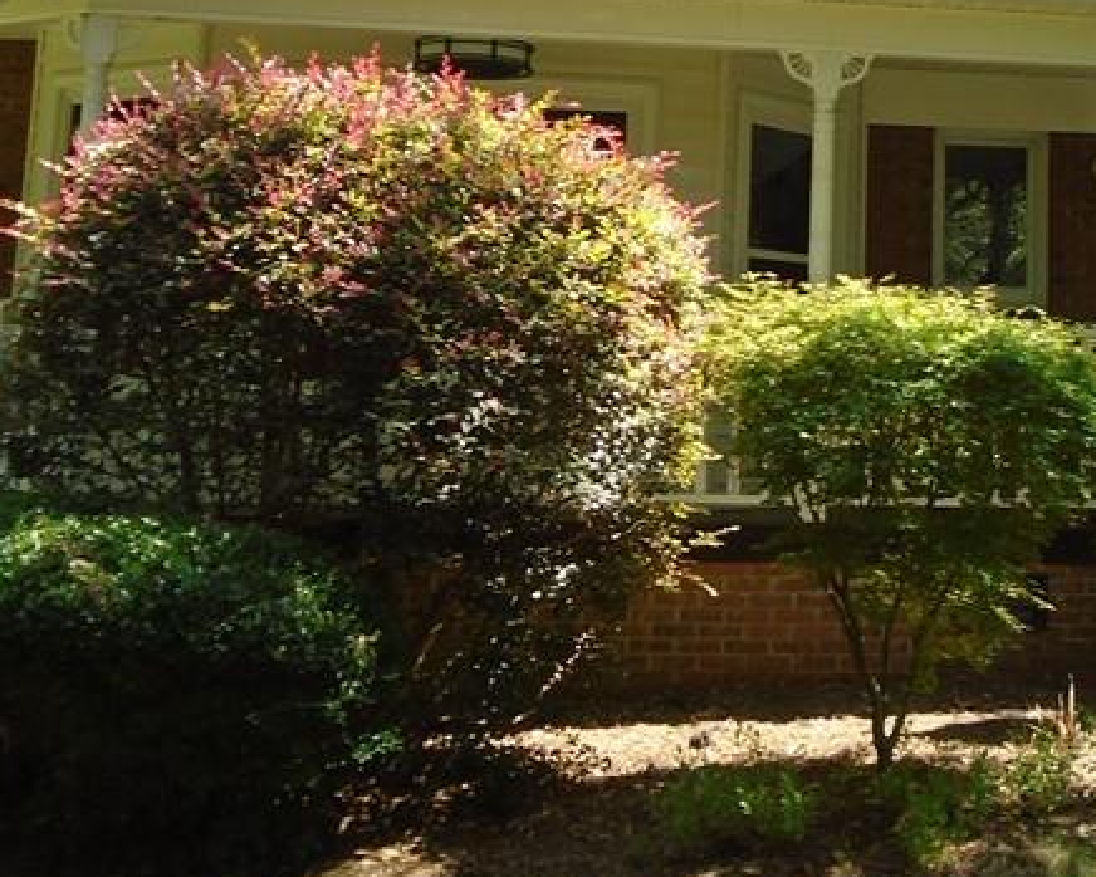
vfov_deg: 20.7
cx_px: 905
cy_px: -50
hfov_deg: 26.2
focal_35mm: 71
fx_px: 2304
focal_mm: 5.5
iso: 100
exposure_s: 1/125
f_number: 3.5
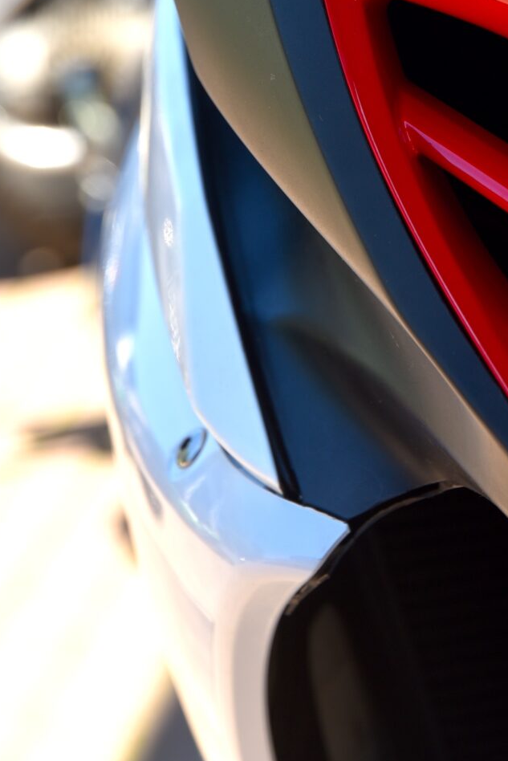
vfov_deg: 10.7
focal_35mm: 189
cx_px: 455
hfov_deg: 7.3
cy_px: -94
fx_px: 3996
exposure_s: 1/100
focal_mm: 70
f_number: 5
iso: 100
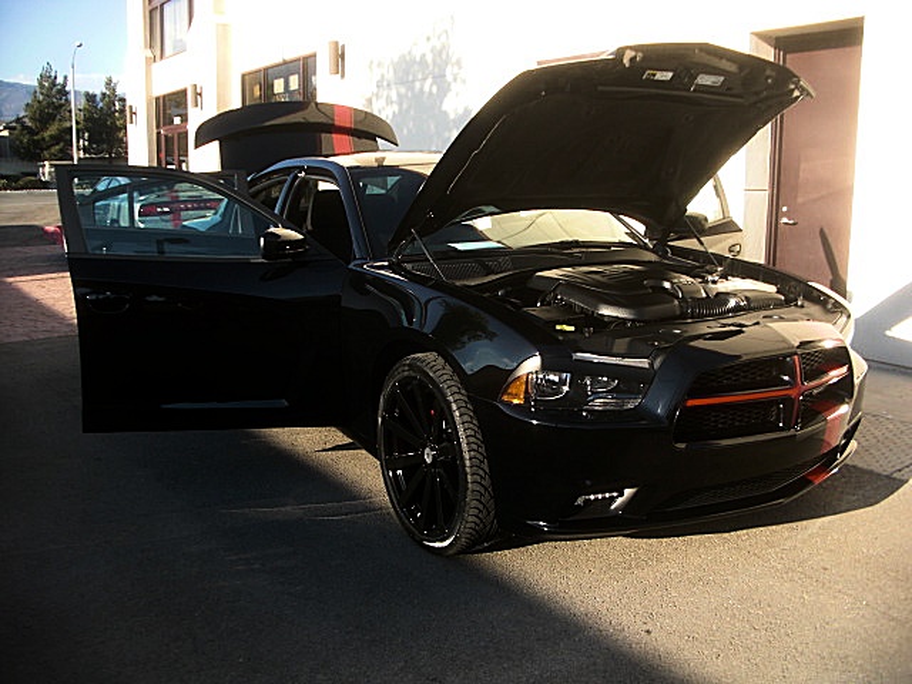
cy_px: 342
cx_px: 456
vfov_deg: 39.7
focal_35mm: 36
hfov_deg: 51.4
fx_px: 948
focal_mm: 6.3
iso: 50
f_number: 2.8
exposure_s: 1/250
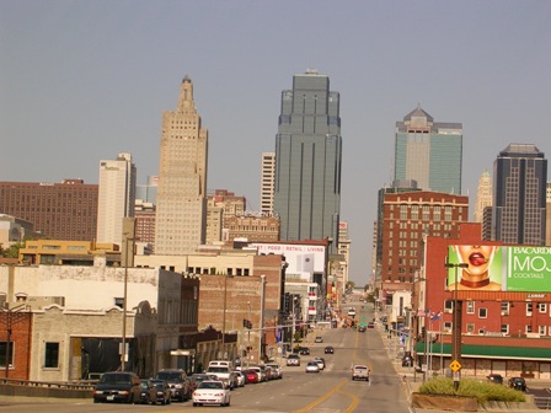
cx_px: 276
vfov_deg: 12.9
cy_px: 206
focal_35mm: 115
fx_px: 1831
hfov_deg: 17.1
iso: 50
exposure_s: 1/747
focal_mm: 17.4
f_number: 4.9
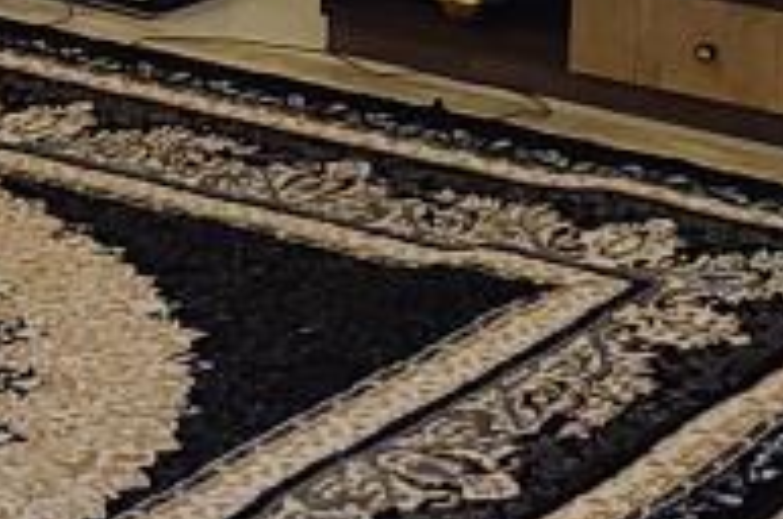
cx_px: 296
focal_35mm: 162
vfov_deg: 8.2
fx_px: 3518
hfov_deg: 12.7
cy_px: -361
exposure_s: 1/33
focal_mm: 6.04
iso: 278
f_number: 1.9
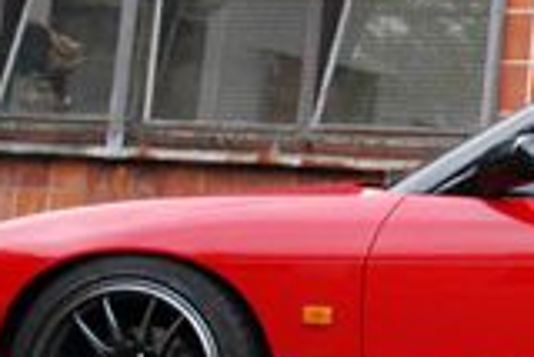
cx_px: 779
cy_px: 27
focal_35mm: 156
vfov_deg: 8.8
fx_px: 2316
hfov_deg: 12.6
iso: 1600
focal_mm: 26
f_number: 4.2
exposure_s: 1/13
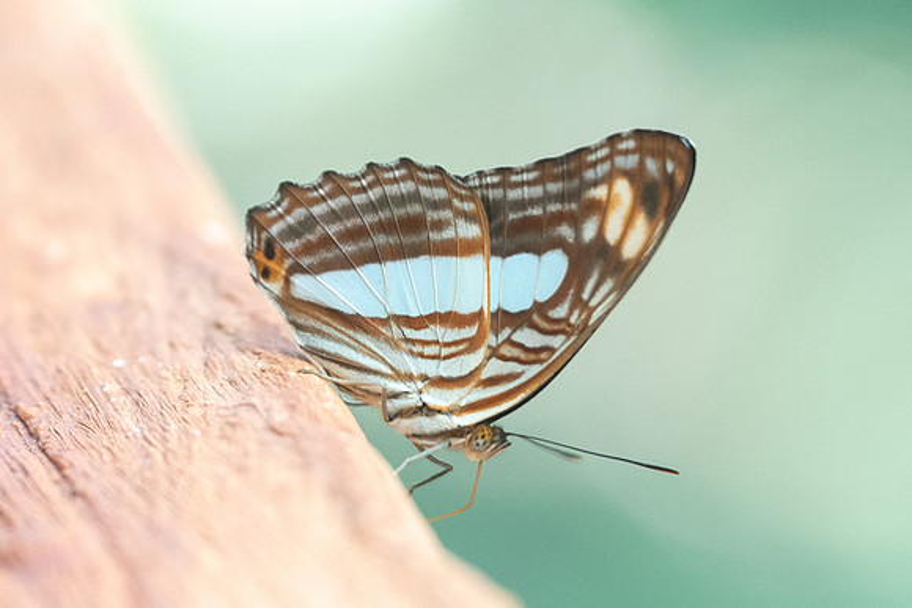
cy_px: 446
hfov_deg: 4.3
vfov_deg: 2.9
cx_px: 496
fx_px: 12012
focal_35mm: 474
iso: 1000
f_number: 3.5
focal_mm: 150
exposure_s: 1/100
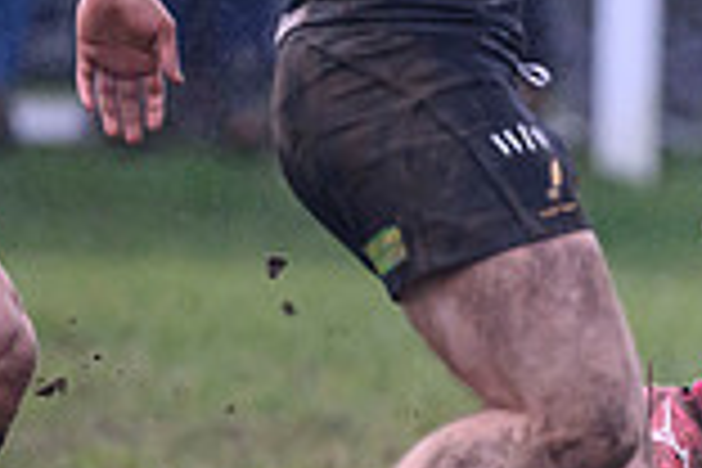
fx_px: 35838
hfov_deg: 1.1
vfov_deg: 0.7
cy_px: 379
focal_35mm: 1838
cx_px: 1485
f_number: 3.5
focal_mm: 400
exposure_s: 1/2500
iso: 3200
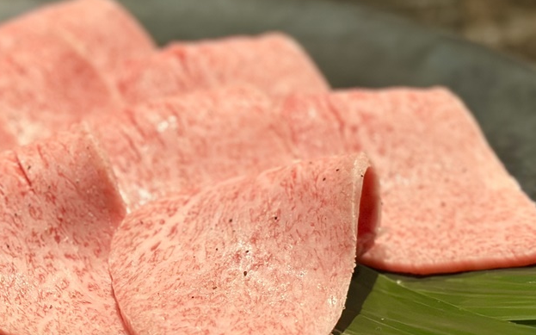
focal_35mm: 98
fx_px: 1431
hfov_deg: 20.9
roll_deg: +0.2
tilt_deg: -30.1
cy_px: 242
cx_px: 92
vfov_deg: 13.3
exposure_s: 1/60
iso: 320
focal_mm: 6.86
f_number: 1.78
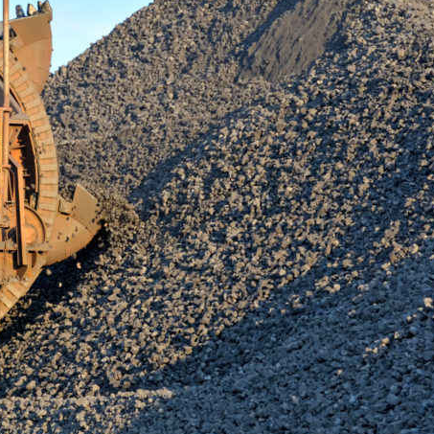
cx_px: 41
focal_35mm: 326
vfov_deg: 5.4
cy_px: 131
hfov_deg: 5.4
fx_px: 4624
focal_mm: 170
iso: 1000
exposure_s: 1/320
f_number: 9
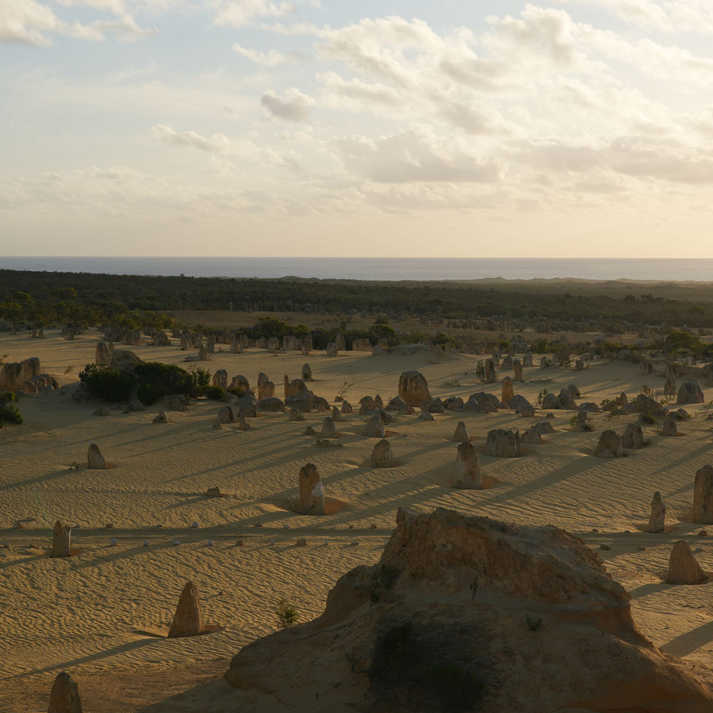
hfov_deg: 20.5
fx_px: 1957
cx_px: 499
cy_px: 340
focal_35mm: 84
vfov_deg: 20.6
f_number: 8
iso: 100
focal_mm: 56
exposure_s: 1/320
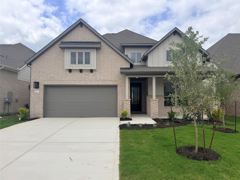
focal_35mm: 24
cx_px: 120
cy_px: 90
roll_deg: +1.3
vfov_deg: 56.8
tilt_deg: +4.5
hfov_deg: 71.6
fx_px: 166
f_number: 1.78
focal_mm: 6.76
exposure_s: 1/5714
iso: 80
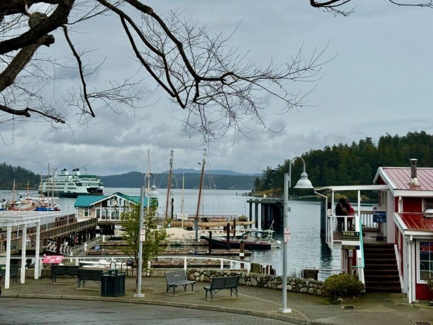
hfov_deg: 39.7
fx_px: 600
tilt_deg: +2.6
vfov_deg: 30.3
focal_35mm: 48
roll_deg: -1.0
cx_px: 216
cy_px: 162
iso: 64
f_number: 1.78
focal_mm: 6.86
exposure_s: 1/7937
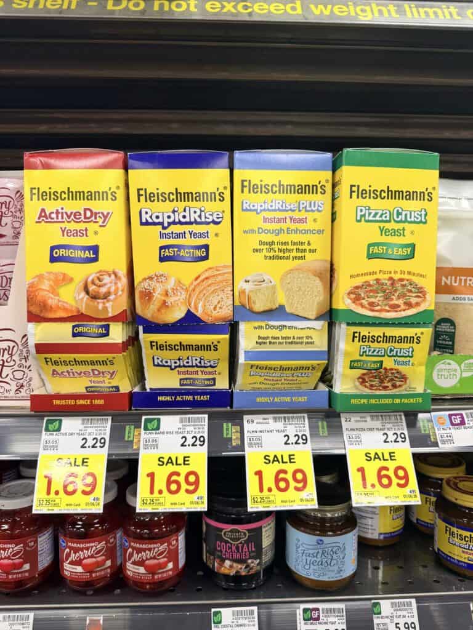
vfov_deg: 71.6
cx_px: 236
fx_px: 437
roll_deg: +0.5
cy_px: 315
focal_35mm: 24
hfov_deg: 56.8
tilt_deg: -3.5
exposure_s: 1/120
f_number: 1.78
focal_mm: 6.76
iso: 125
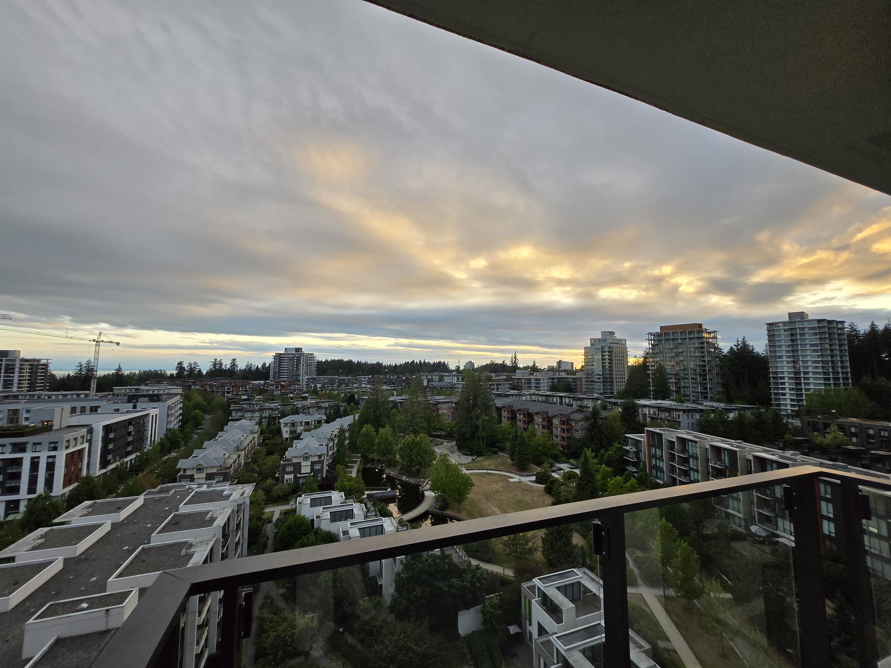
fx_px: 335
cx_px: 446
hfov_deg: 106.2
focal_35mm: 13
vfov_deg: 89.9
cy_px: 334
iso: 40
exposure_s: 1/120
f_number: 2.2
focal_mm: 1.7
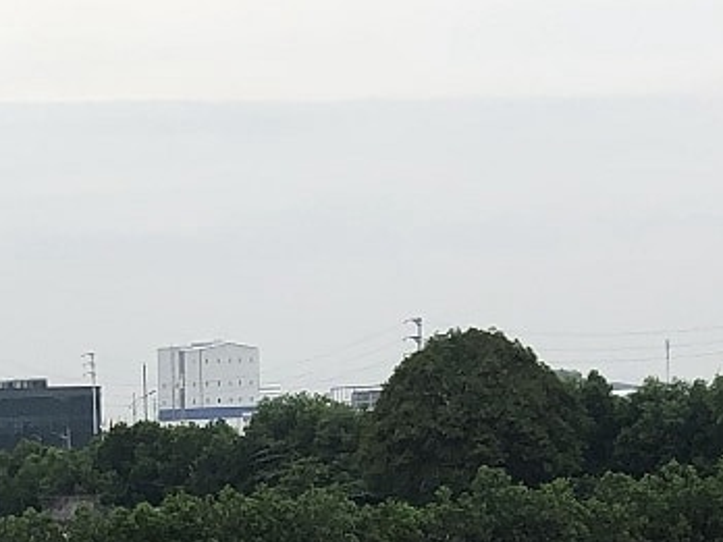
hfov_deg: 12.1
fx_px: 3384
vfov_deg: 8.3
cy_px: 1348
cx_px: 48
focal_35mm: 162
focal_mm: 3.99
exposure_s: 1/1845
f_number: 1.8
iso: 20
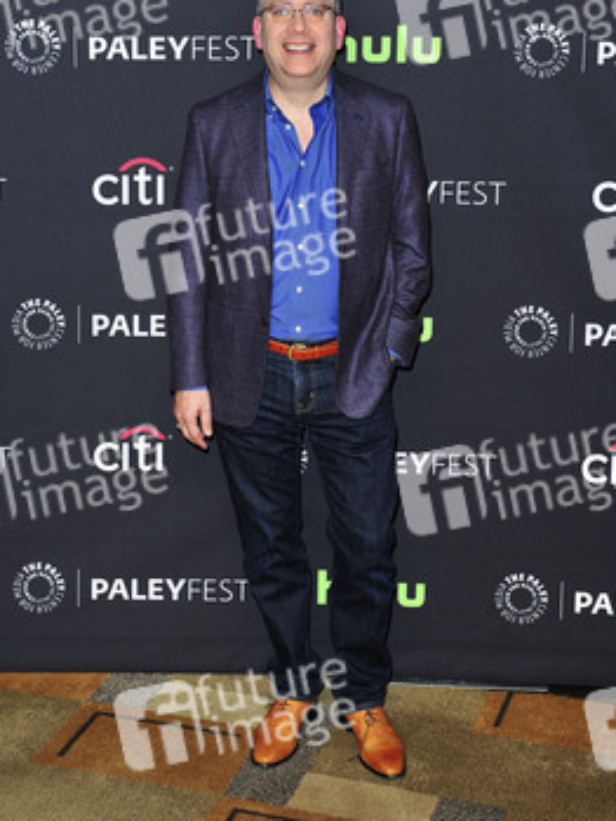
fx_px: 1518
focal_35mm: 64
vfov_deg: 30.2
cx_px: 304
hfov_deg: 22.9
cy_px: 362
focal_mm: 58
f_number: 4.5
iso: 500
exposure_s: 1/320
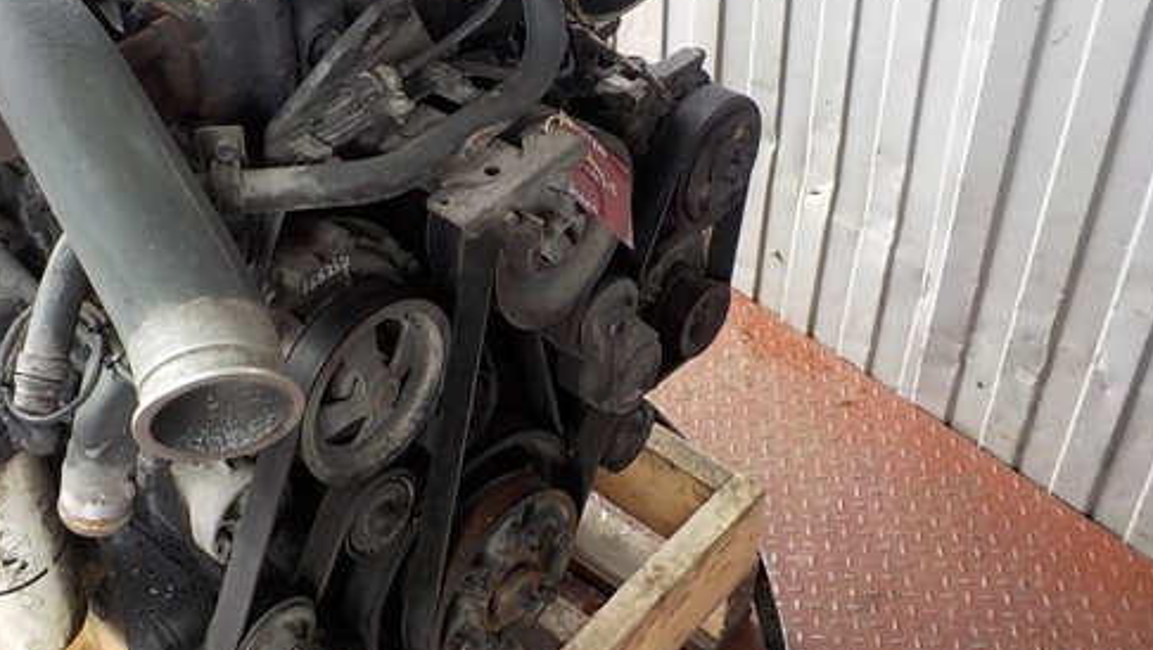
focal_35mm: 43
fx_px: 1315
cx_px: 446
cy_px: 230
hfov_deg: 47.0
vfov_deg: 27.6
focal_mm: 4.1
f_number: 3.3
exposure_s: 1/30
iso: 125
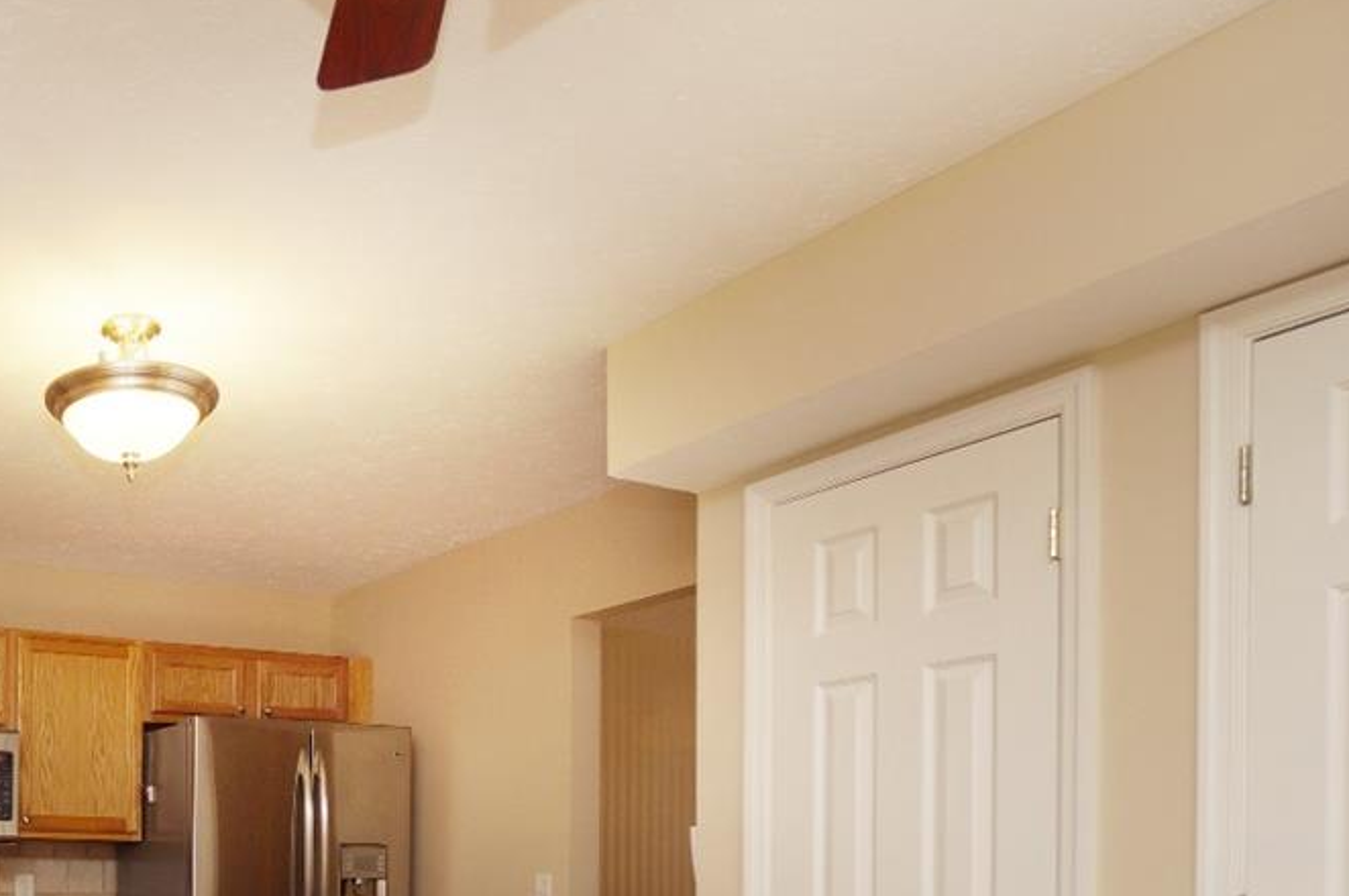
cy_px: 904
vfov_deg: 35.0
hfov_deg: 47.8
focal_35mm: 34
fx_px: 1273
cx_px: 49
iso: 200
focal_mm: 10
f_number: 4
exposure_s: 1/60
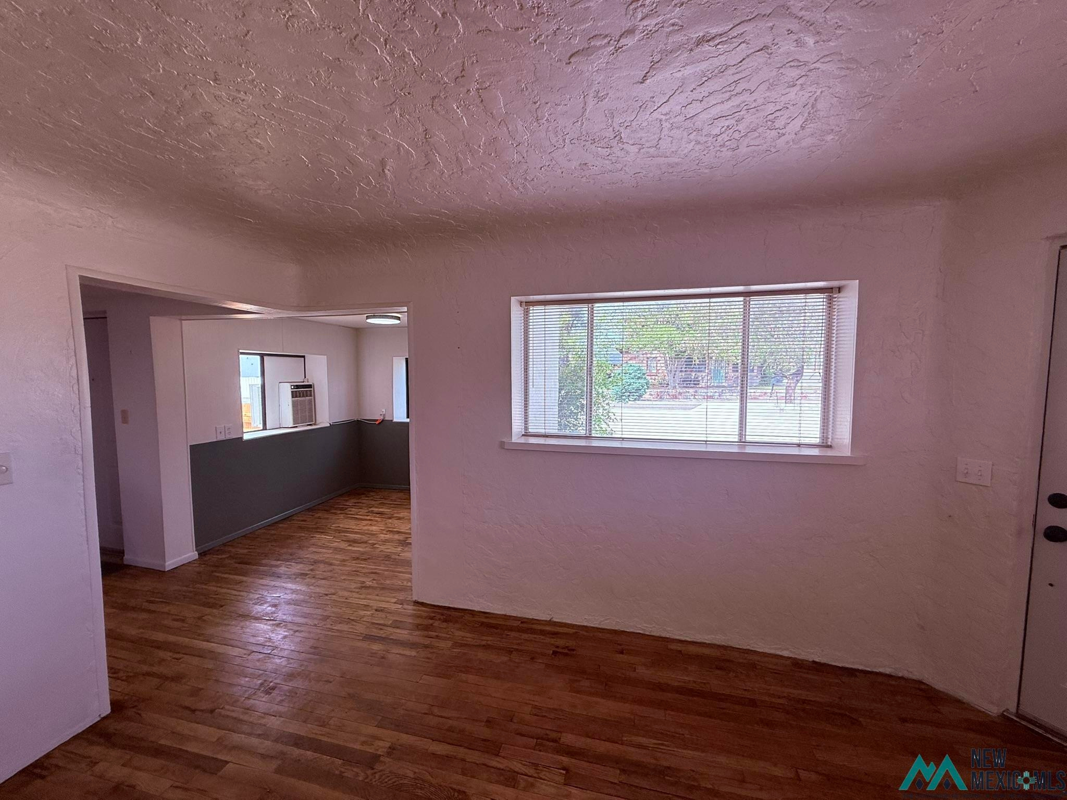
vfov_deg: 85.7
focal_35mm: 14
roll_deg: -0.6
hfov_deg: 102.1
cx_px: 534
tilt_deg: -2.4
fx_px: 432
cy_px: 400
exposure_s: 1/179
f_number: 2.2
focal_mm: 2.22
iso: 50
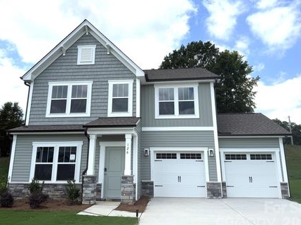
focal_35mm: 28
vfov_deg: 49.6
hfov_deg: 63.5
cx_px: 144
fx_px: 243
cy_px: 103
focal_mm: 6.76
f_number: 1.78
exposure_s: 1/6711
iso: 80
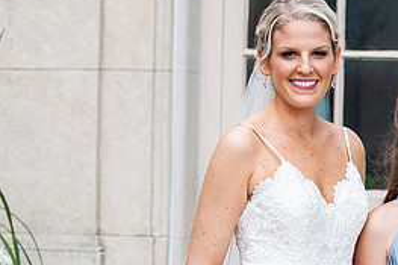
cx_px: 396
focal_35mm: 184
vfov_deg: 7.4
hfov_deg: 11.1
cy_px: 196
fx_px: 2033
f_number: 3.5
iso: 640
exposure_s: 1/800
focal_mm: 78
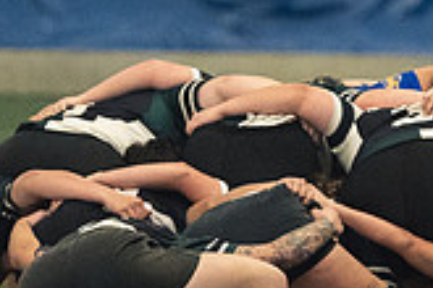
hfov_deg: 2.0
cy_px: 181
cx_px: 383
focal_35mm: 1052
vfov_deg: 1.3
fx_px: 12652
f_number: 2.8
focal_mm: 200
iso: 7200
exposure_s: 1/500
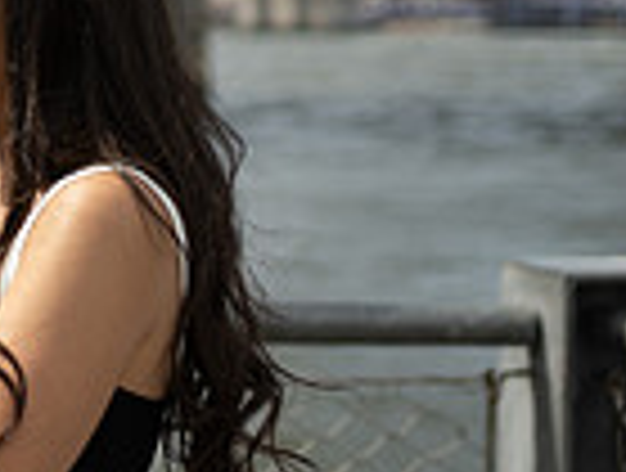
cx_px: -455
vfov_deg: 10.6
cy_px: 124
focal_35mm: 140
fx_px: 2538
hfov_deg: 12.9
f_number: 1.6
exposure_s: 1/3200
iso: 50
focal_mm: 35
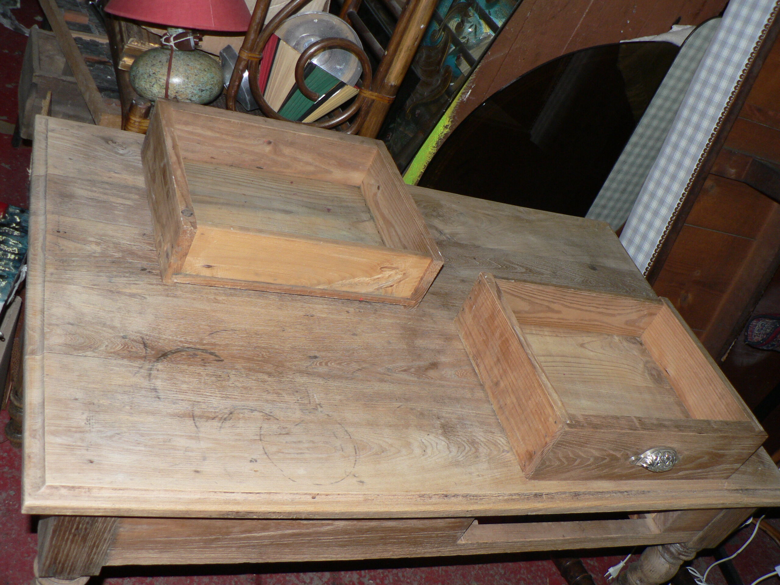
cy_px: 292
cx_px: 390
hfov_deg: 51.4
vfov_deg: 39.7
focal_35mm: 36
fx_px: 811
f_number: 2.8
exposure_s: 1/60
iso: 100
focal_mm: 6
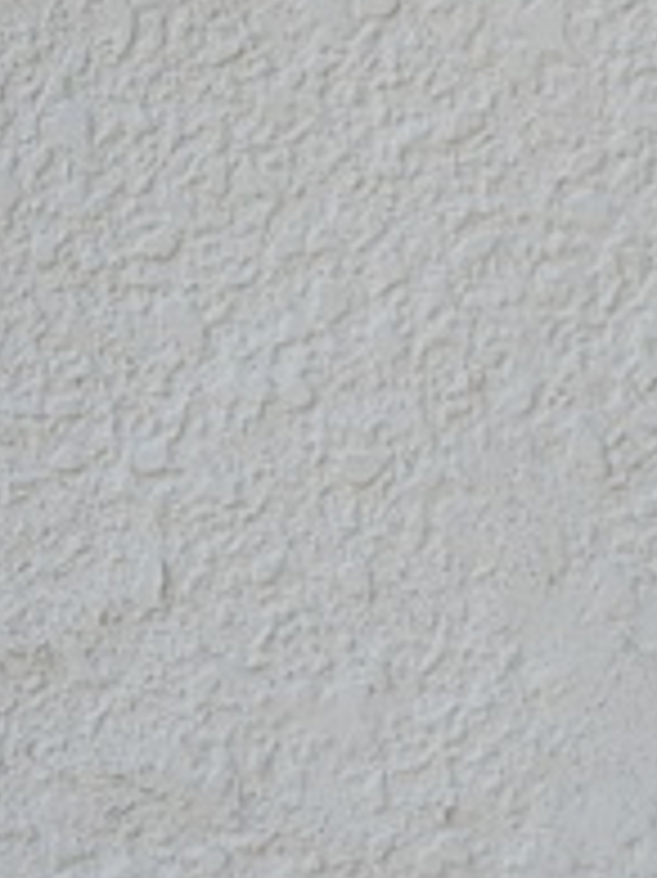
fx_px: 4281
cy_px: 662
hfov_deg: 8.3
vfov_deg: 11.7
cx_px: 1314
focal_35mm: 169
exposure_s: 1/200
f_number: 7.1
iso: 200
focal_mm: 38
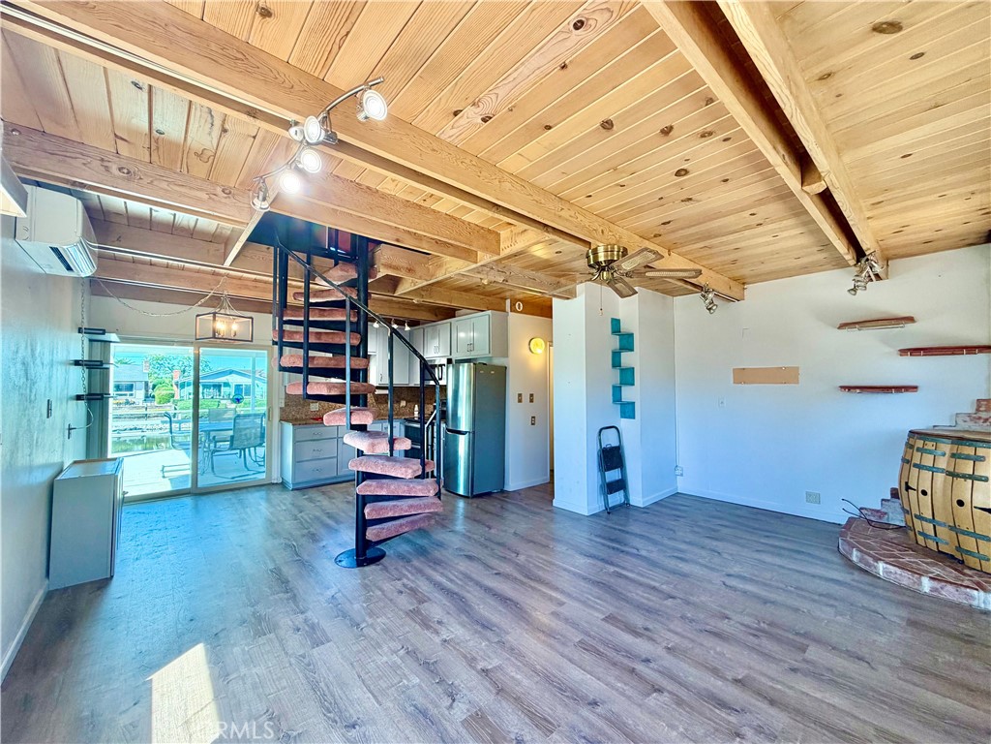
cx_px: 496
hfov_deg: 102.1
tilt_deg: +1.7
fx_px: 401
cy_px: 372
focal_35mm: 14
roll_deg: -0.4
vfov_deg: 85.7
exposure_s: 1/120
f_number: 2.2
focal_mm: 2.22
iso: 160
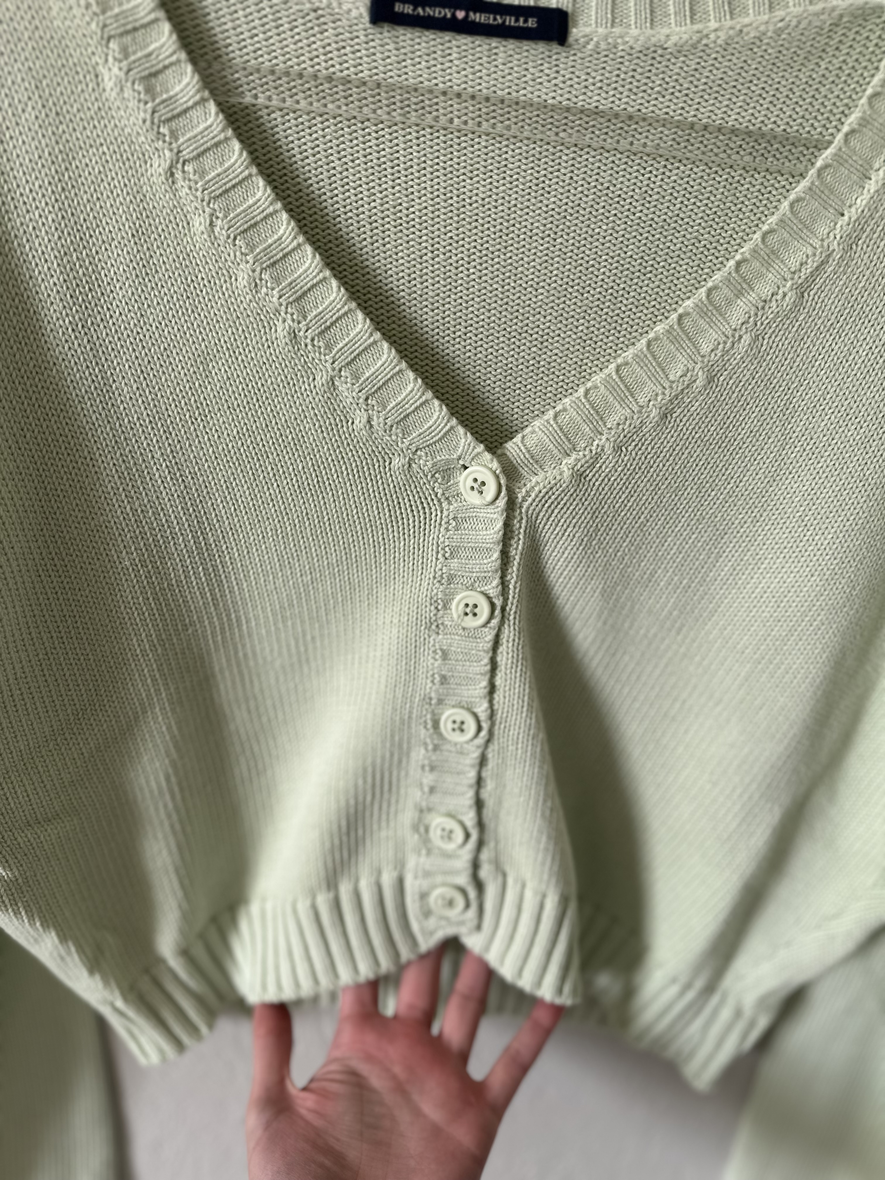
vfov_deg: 71.6
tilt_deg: -21.1
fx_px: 818
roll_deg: -4.2
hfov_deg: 56.8
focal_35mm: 24
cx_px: 442
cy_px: 590
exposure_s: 1/121
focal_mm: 6.86
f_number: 1.78
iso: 64
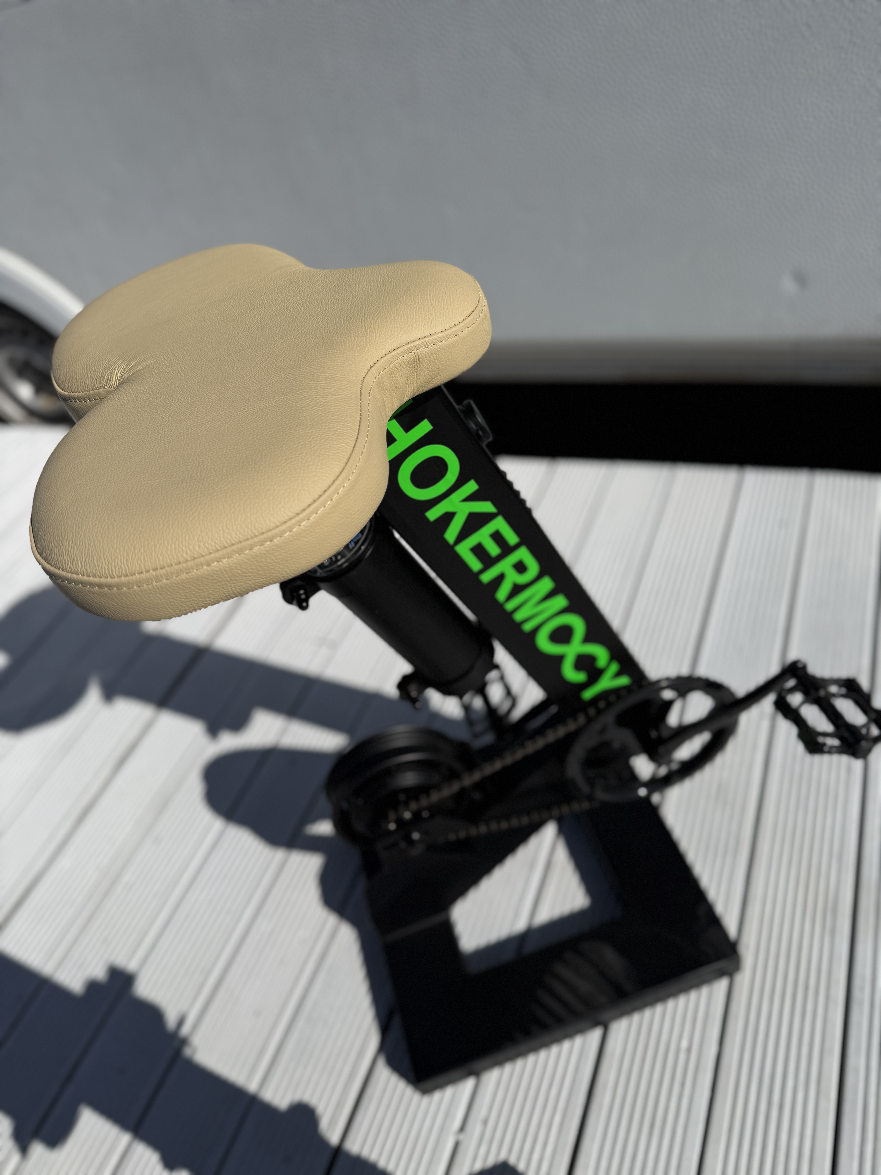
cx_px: 440
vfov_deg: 71.6
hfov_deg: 56.8
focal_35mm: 24
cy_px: 588
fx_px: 814
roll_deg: +17.5
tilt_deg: -42.8
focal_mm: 6.76
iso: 80
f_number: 1.78
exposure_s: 1/14286
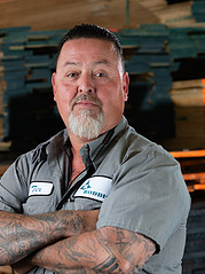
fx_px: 1217
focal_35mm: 154
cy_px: 229
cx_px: 102
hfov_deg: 9.6
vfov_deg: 12.8
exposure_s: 1/60
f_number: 5.6
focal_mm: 85
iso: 400
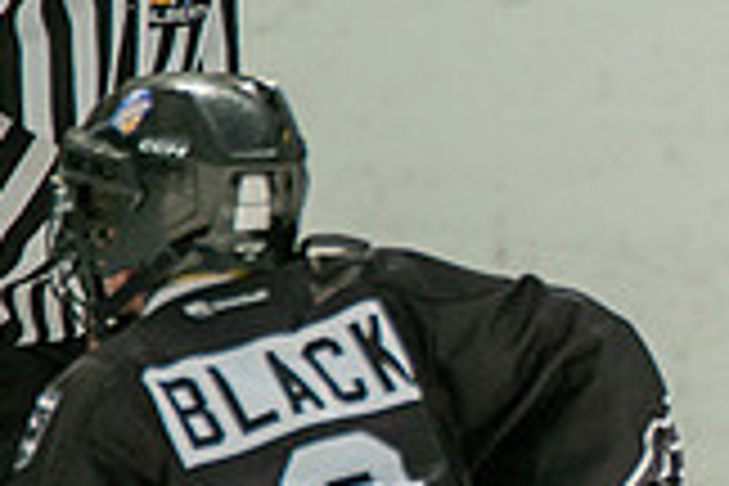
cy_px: 514
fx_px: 29947
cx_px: 1255
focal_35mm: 1479
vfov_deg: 0.9
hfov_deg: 1.4
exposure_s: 1/5000
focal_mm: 300
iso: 1600
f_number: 3.2
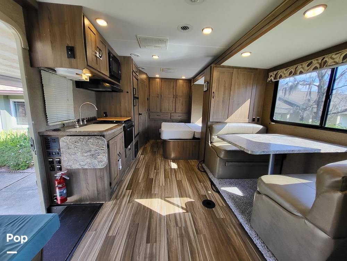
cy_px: 130
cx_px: 174
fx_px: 130
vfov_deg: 89.9
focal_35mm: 13
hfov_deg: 106.2
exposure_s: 1/60
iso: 80
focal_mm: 1.74
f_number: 2.2
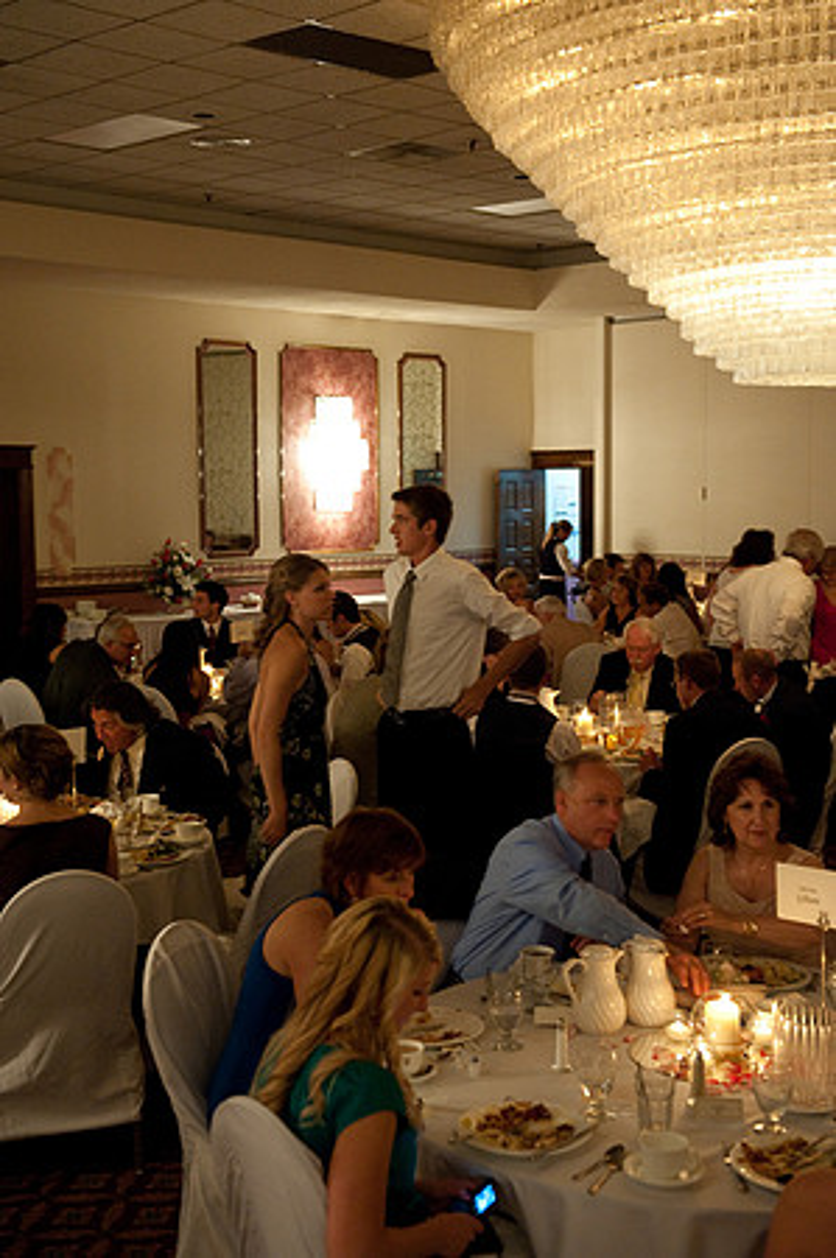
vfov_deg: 41.2
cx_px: 418
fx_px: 1676
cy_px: 629
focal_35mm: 48
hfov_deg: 28.0
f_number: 4
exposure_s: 1/40
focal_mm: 48
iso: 3200
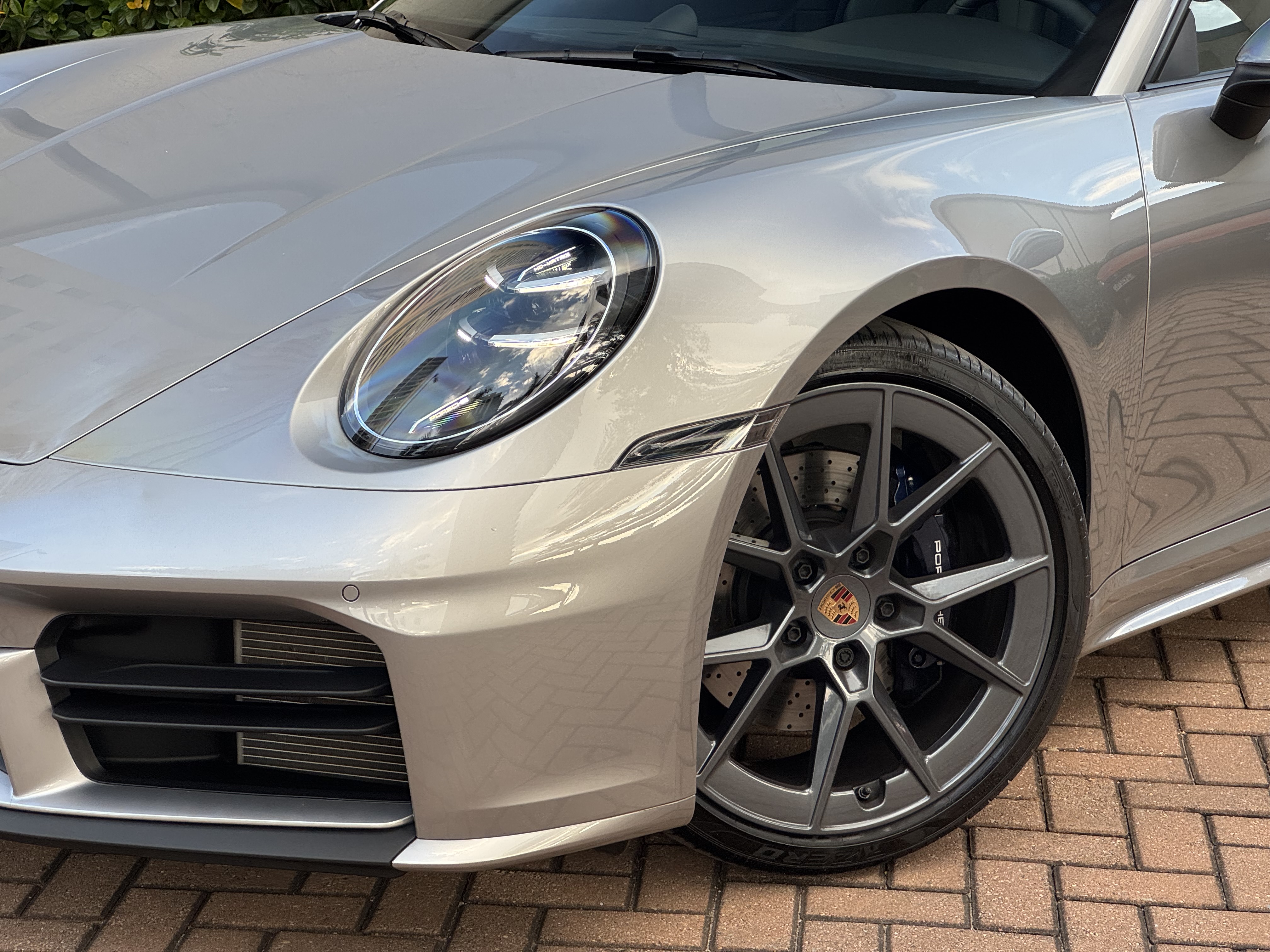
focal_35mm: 77
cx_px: 635
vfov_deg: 19.1
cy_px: 476
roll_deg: +0.5
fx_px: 2825
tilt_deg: -15.0
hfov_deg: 25.3
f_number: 2.8
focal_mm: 9
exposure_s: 1/108
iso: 80
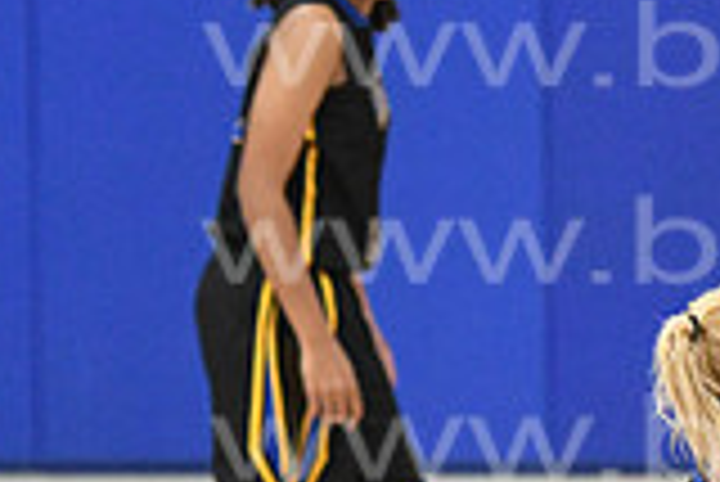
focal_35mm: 679
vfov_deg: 2.0
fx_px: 13588
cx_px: 1238
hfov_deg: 3.0
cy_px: 547
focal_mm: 125
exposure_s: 1/640
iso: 5000
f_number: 3.2
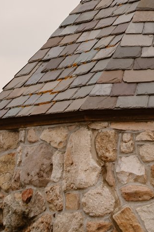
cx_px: 264
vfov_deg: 4.9
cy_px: -163
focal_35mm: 421
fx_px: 2707
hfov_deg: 3.2
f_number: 2.8
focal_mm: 98
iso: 250
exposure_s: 1/1000
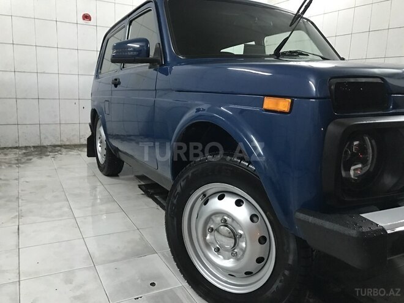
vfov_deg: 49.7
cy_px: 152
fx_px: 327
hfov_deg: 63.4
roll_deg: -0.7
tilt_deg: -12.2
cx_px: 202
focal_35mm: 28
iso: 80
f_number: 1.8
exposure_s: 1/7
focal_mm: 3.99
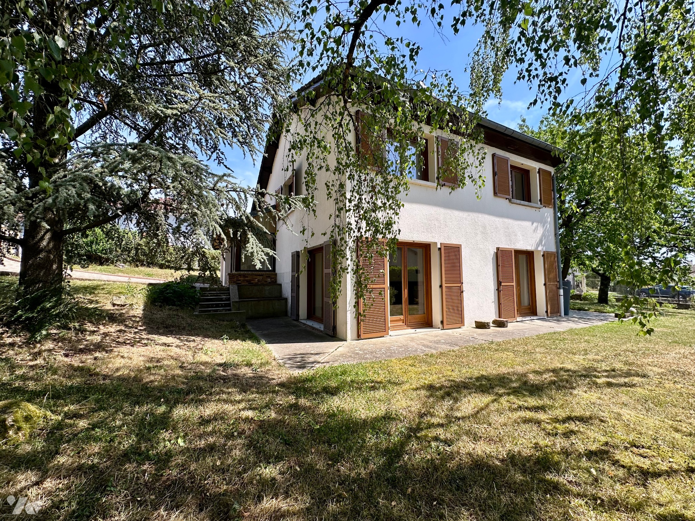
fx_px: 281
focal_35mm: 14
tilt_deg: +4.3
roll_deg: +0.0
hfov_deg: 102.1
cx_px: 348
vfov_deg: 85.7
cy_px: 260
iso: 50
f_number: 2.2
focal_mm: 2.22
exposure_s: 1/790
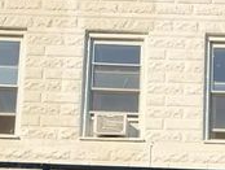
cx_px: 247
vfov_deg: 10.2
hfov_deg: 13.7
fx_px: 918
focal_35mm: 141
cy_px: 265
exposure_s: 1/2273
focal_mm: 6.93
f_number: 1.8
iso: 80
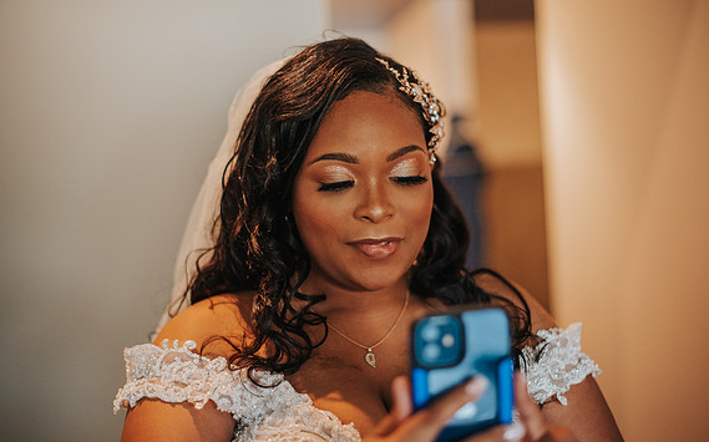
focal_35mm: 52
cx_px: 360
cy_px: 226
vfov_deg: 24.8
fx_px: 1004
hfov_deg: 38.9
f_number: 1.8
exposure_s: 1/320
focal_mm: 50
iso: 640
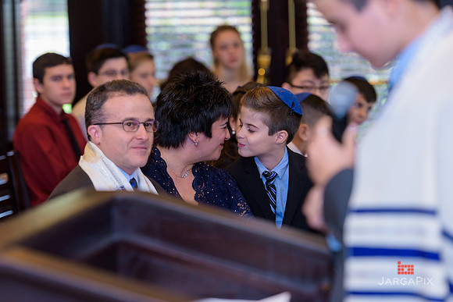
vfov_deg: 9.8
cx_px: 226
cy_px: 151
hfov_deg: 14.7
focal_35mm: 140
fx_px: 1762
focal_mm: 140
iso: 1600
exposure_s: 1/125
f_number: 3.2
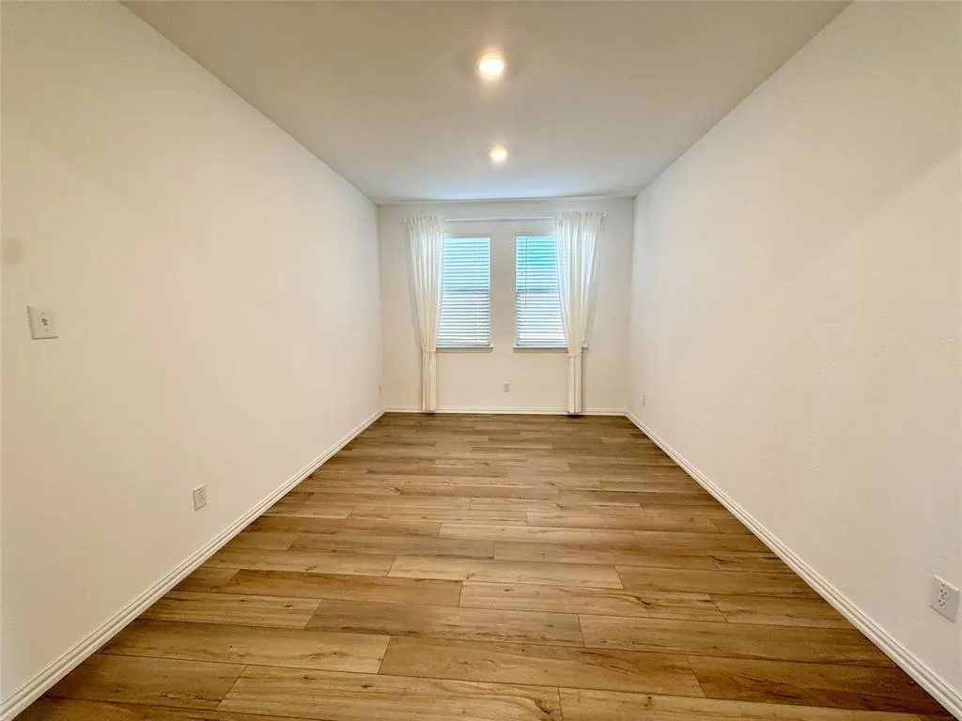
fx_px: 389
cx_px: 481
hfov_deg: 102.1
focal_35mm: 14
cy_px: 360
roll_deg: +0.3
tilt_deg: -6.6
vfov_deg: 85.7
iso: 200
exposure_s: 1/120
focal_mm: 2.22
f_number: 2.2
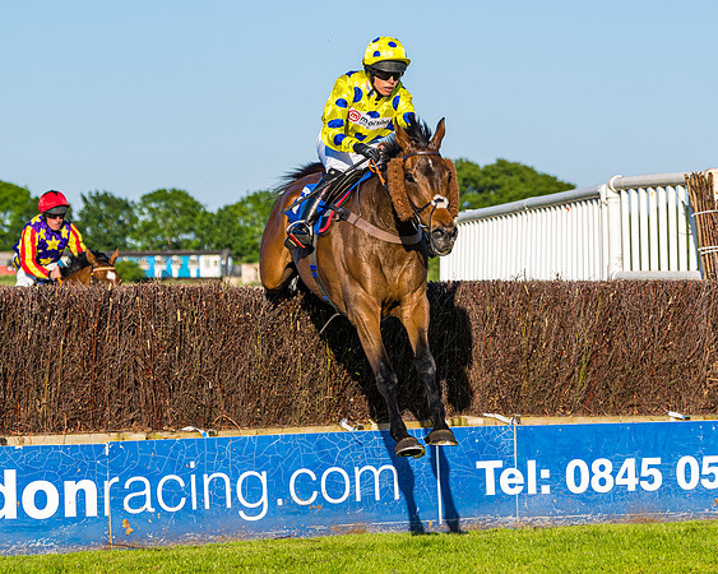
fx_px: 3543
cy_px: 266
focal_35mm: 167
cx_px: 414
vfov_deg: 9.3
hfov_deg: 11.6
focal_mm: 92
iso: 200
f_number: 4
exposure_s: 1/1250
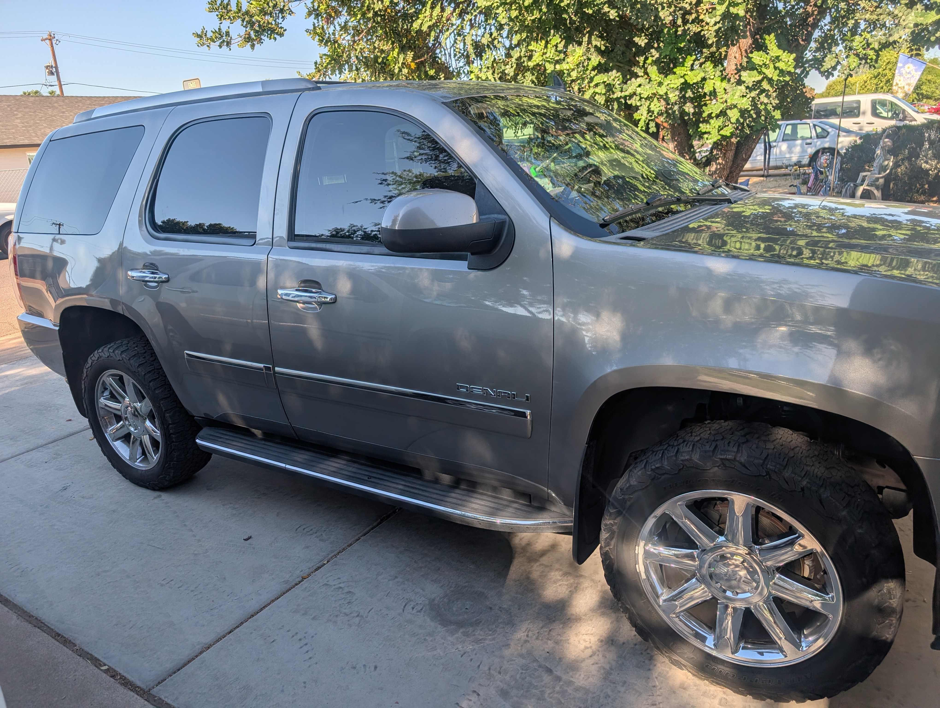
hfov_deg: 71.5
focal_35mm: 24
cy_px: 354
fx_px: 653
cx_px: 470
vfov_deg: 56.9
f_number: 1.68
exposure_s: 1/4808
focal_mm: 6.9
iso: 22
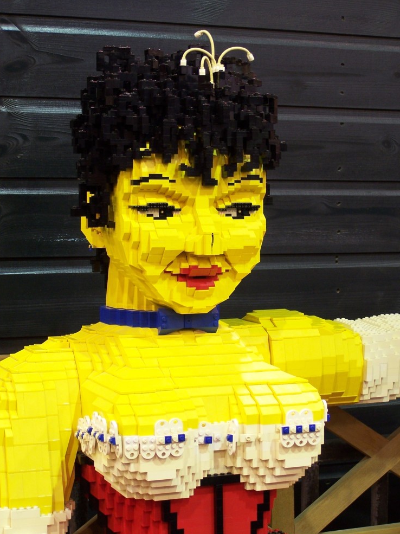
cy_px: 258
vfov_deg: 25.0
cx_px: 201
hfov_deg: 18.9
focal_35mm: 78
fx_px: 1203
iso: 80
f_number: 3.2
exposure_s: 1/2
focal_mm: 12.4
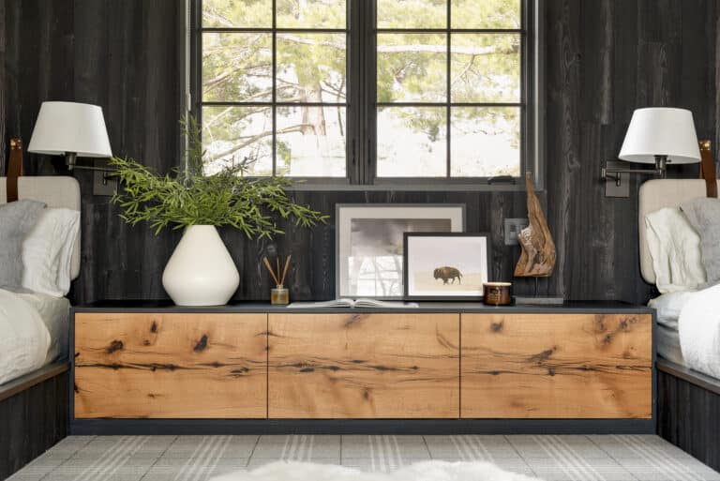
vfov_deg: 29.3
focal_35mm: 46
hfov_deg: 42.7
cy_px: 240
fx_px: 920
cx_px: 360
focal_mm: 46
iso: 400
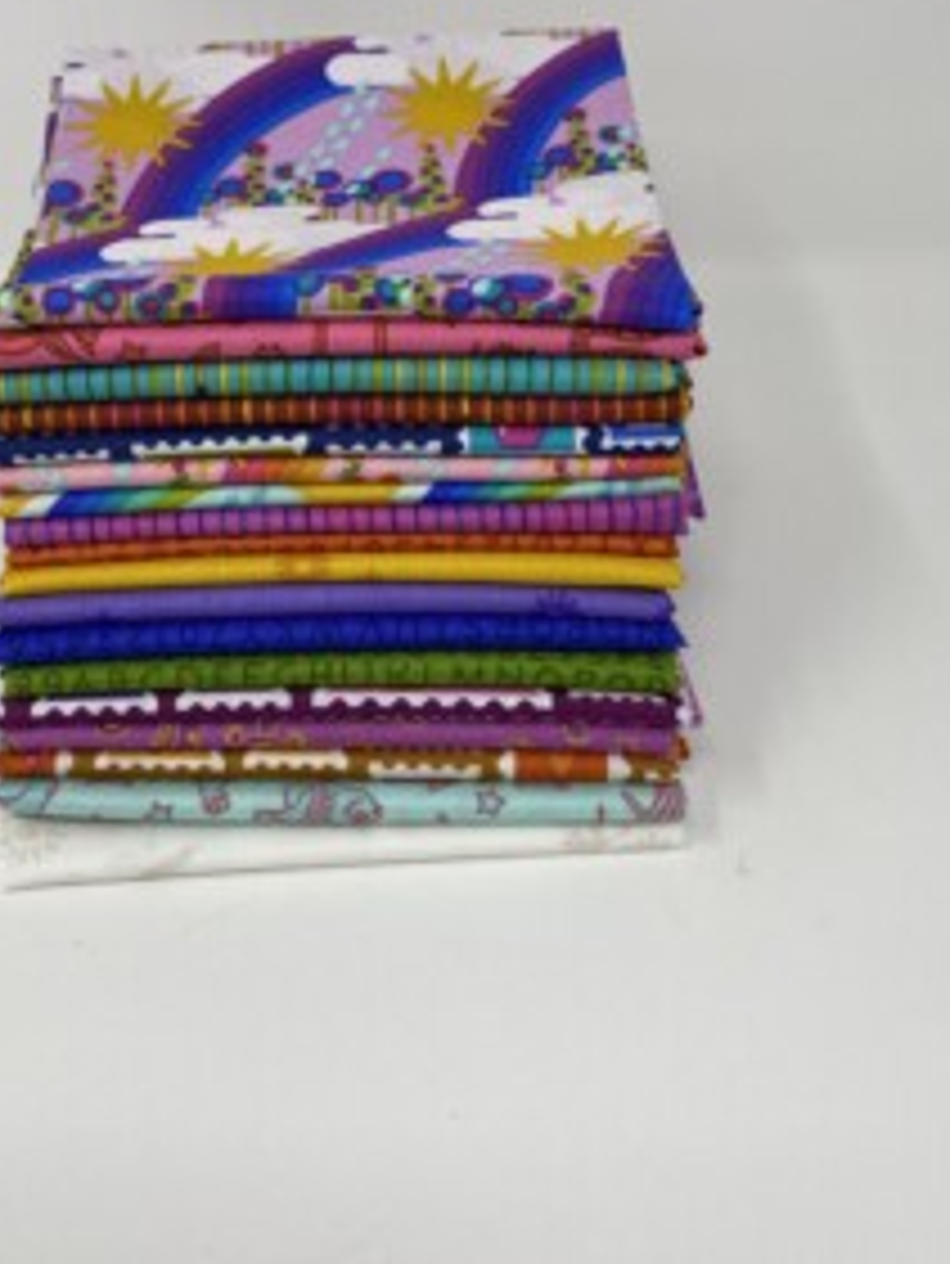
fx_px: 1353
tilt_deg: -38.5
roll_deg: -2.3
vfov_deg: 49.6
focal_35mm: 37
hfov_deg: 38.5
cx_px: 383
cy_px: 472
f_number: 1.8
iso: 32
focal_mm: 4.25
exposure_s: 1/252
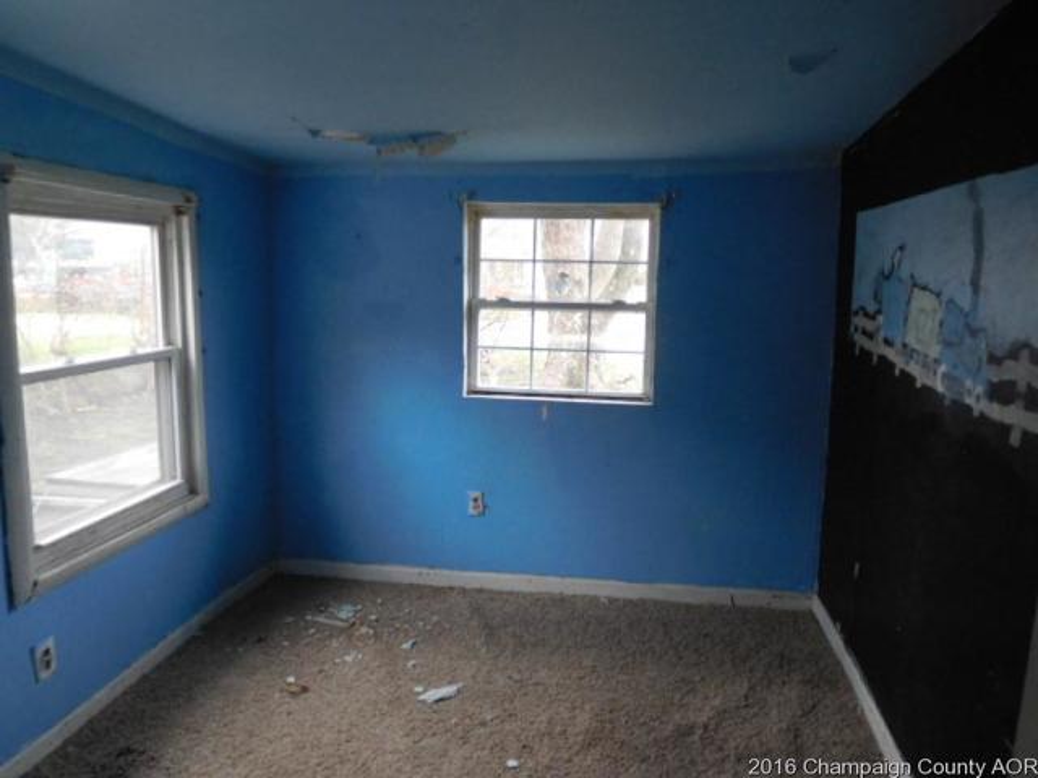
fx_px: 750
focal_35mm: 25
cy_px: 389
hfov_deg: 69.4
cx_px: 519
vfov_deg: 54.9
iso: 280
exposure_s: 1/30
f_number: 3.4
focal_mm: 4.5
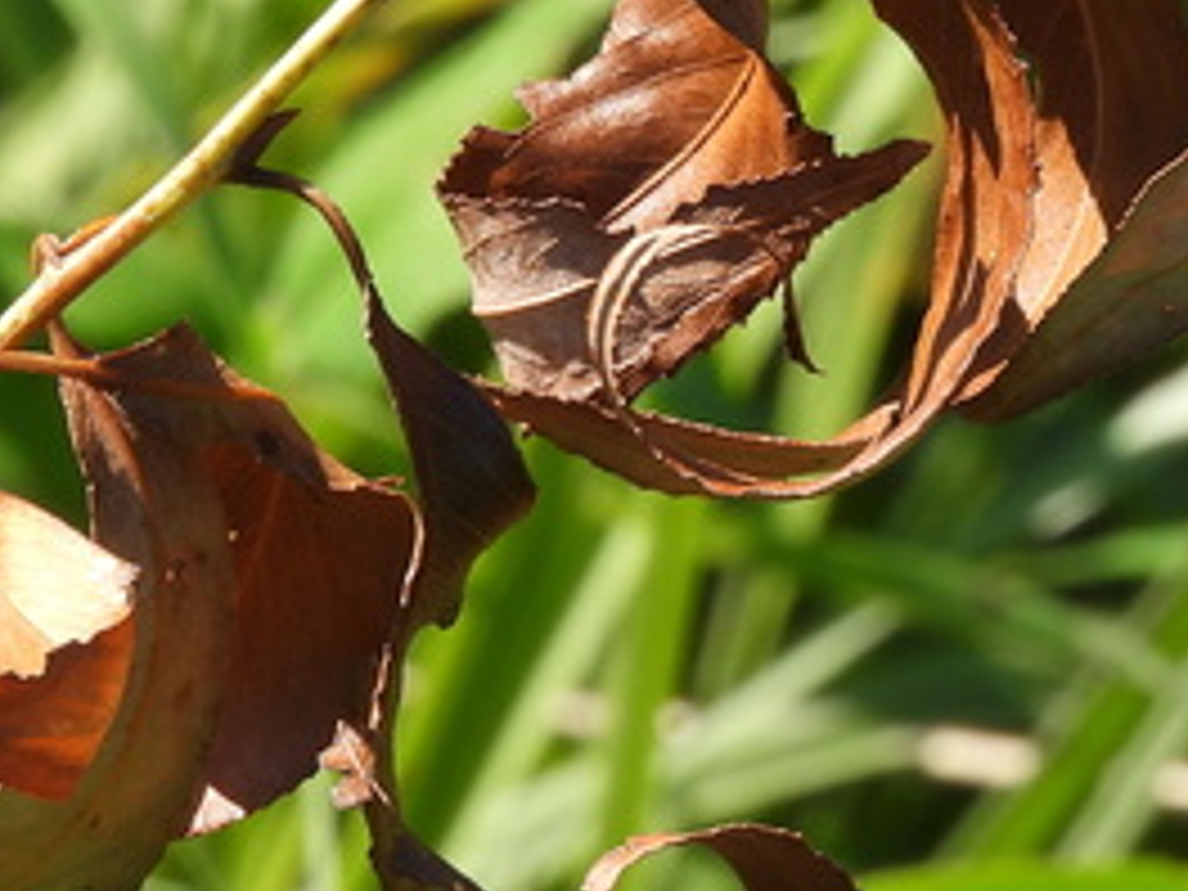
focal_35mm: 2259
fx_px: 77528
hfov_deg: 0.9
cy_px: -378
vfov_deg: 0.7
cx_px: 920
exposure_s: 1/250
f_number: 6.3
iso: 100
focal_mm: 125
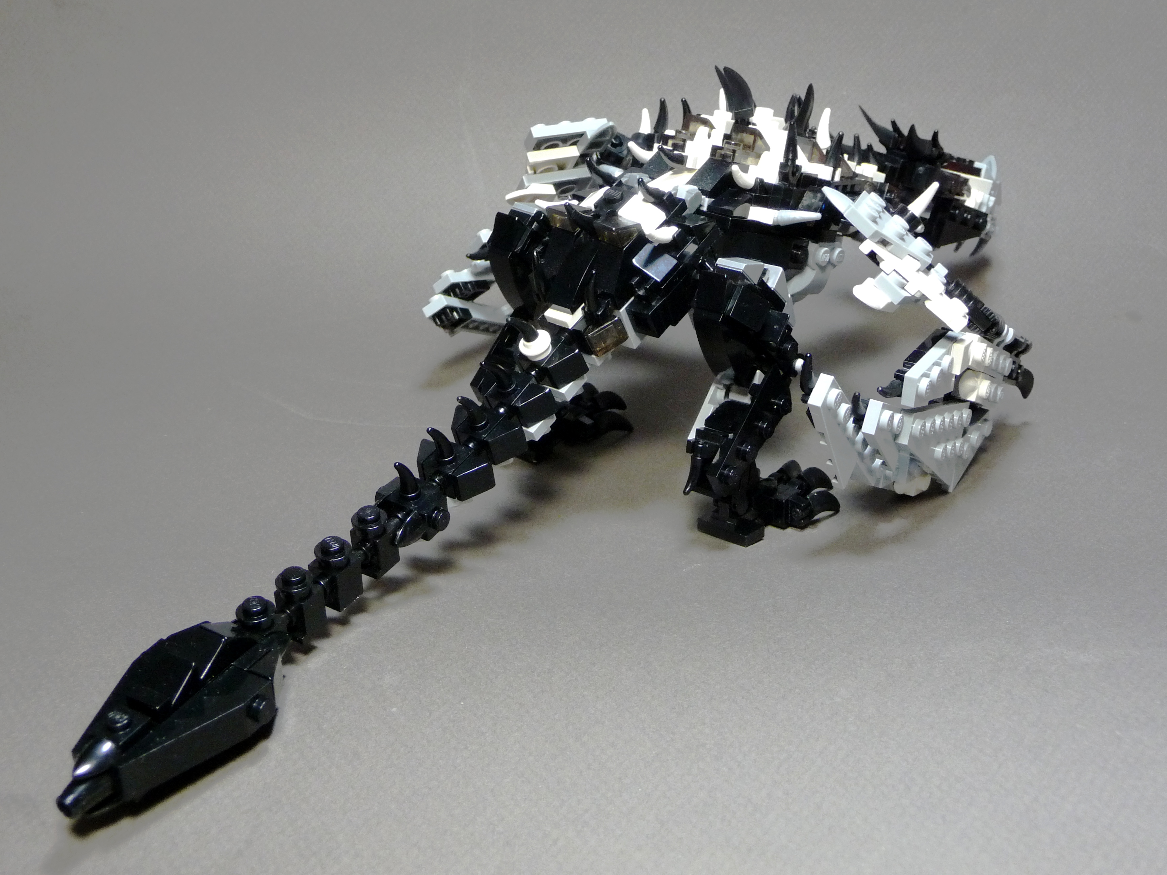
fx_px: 1450
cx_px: 584
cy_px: 438
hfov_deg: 43.9
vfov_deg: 33.6
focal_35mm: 43
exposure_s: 1/30
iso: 320
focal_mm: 7.1
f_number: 4
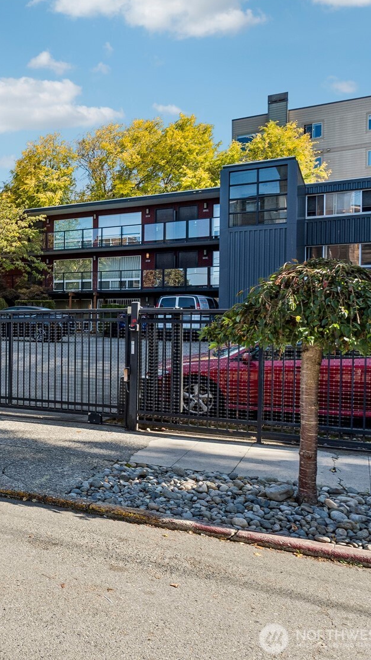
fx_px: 626
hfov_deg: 27.9
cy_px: 327
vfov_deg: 55.6
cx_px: -98
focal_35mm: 36
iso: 250
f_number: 9
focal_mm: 15
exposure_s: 1/125
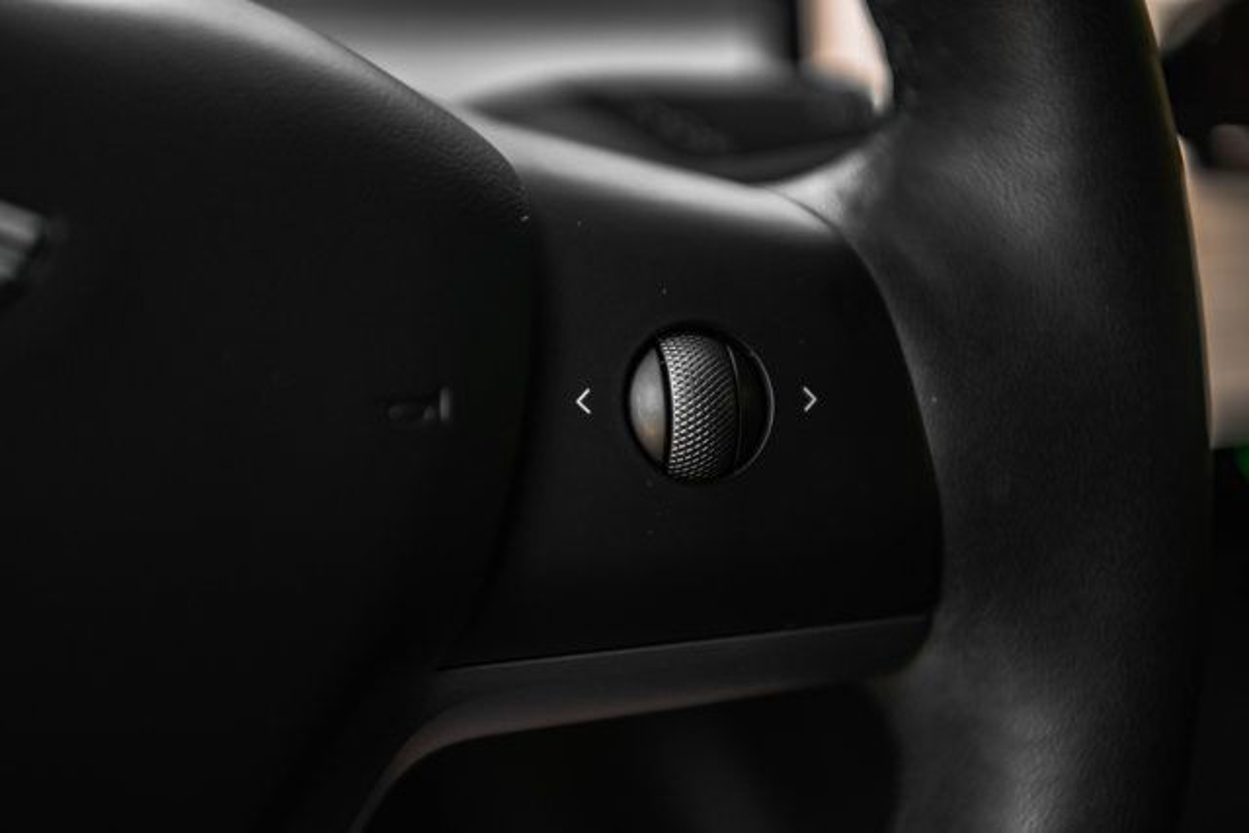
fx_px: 1804
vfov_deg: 26.0
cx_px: 624
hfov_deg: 38.2
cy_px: 416
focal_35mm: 52
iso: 1000
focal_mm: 52
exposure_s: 1/400
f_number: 2.8
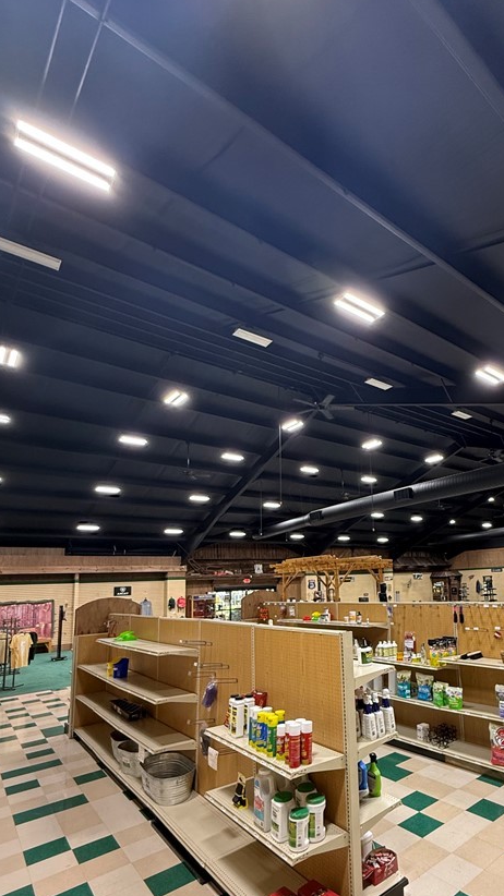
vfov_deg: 88.7
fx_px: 452
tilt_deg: +9.0
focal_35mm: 19
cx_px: 377
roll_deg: +1.6
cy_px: 526
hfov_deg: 55.5
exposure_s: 1/120
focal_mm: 2.22
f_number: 2.2
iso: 320
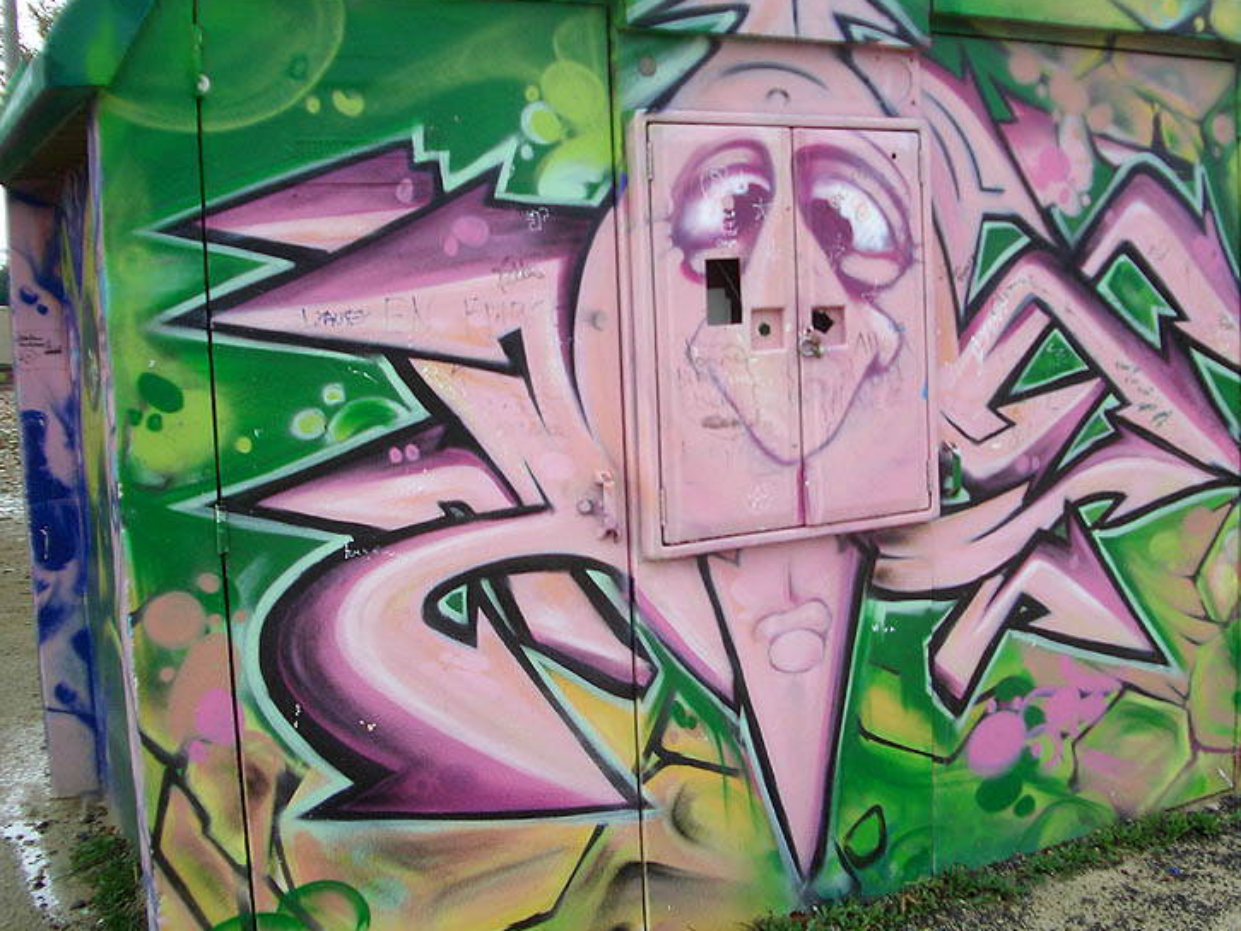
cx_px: 697
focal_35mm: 41
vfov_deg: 35.2
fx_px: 1470
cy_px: 453
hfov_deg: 45.7
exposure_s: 1/200
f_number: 2.6
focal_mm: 5.8
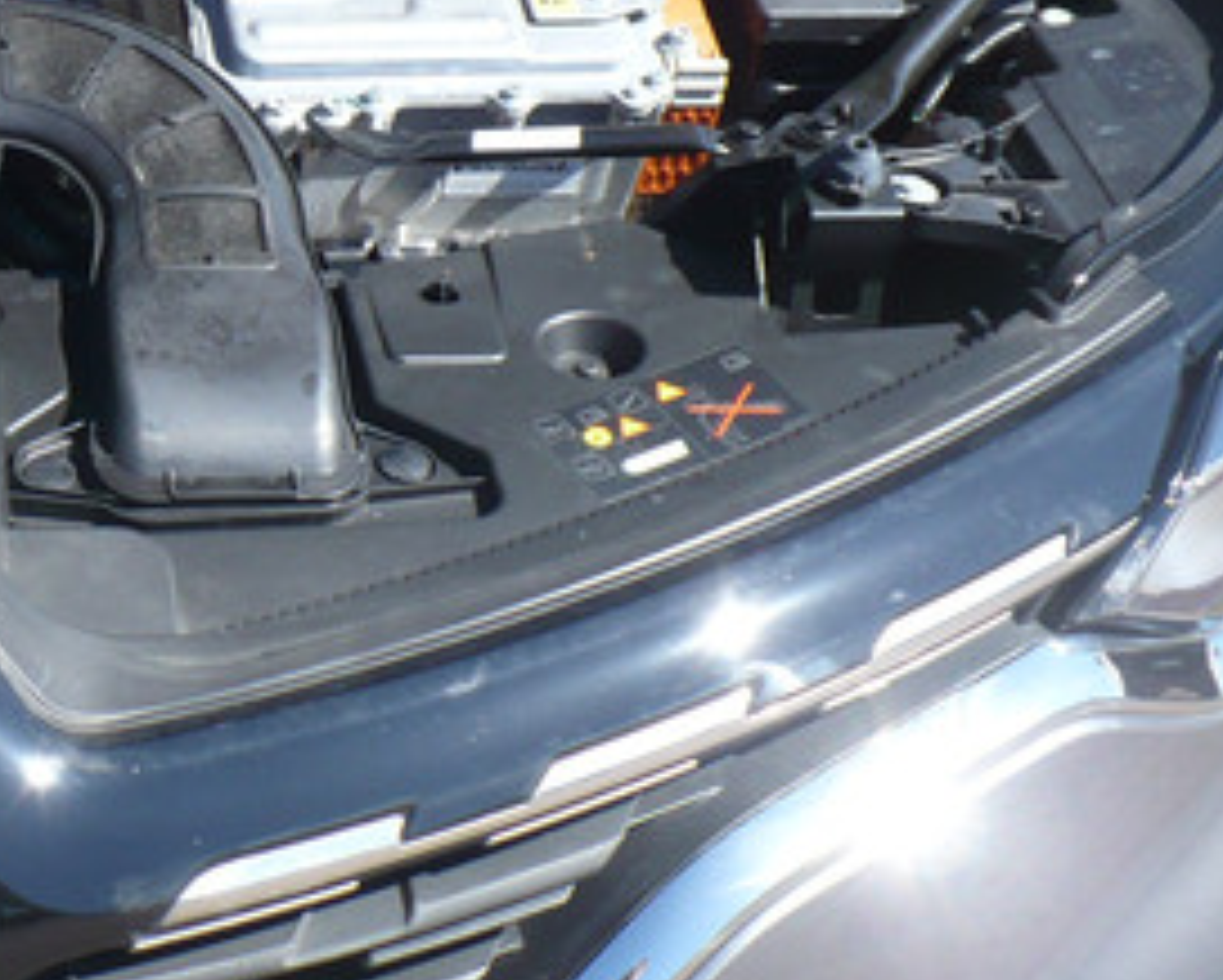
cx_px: -207
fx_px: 3079
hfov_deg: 21.1
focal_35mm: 85
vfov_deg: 18.0
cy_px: 270
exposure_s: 1/500
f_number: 2.8
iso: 100
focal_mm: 6.1
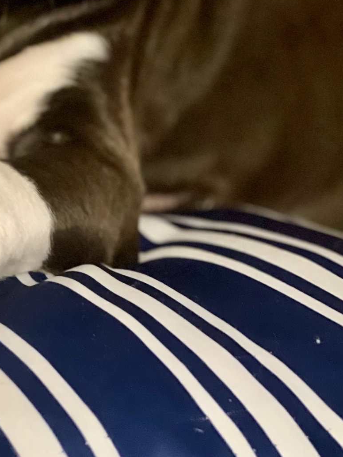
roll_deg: -0.4
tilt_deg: -28.0
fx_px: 1743
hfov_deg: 11.1
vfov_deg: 14.8
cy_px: 41
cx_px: -6
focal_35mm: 132
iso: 640
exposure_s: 1/15
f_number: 2.2
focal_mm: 7.5
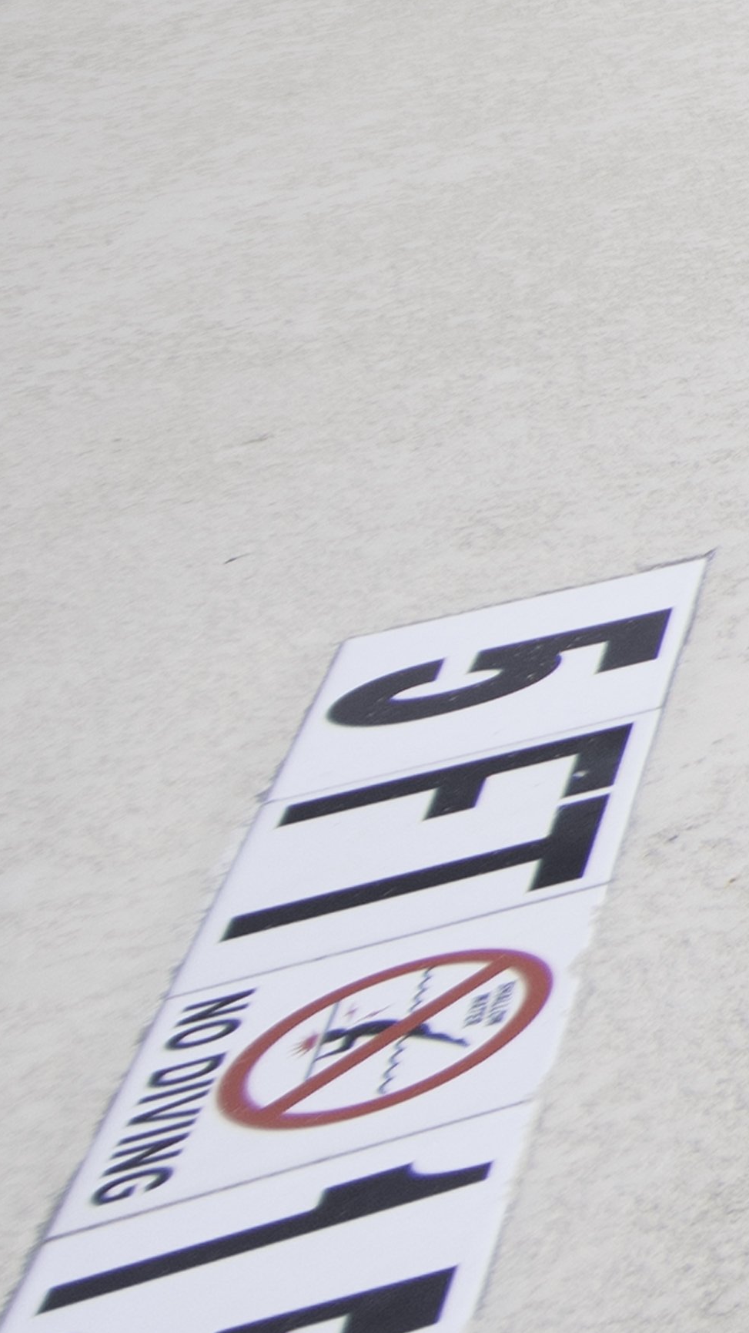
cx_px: 2928
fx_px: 2119
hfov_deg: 8.3
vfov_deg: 34.0
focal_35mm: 60
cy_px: 293
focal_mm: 12
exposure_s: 1/80
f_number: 4.5
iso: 100
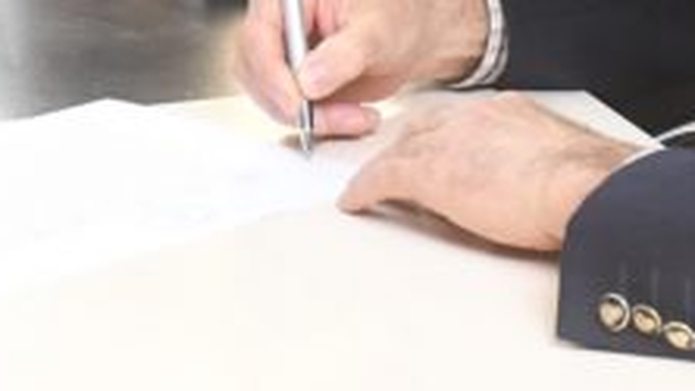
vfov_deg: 4.4
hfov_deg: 7.9
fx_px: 5014
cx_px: 410
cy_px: -300
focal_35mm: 272
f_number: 8
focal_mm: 50
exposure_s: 1/250
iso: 3200
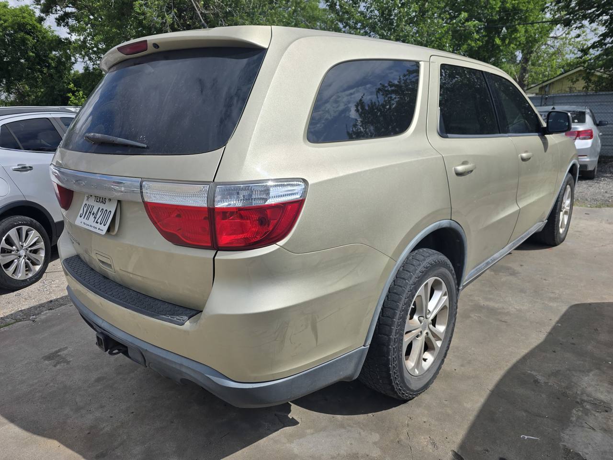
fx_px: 407
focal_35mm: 23
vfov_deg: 58.9
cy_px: 230
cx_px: 306
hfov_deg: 73.9
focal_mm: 6.3
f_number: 1.7
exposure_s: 1/1380
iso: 12
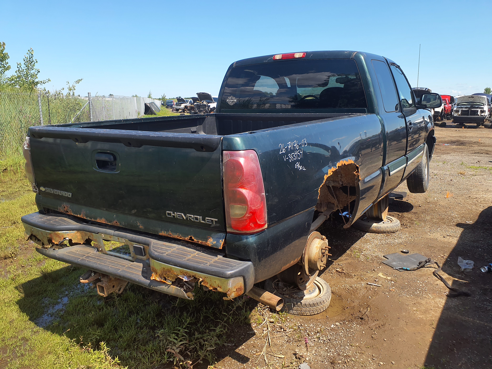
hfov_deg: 65.3
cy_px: 184
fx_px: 384
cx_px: 246
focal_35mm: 27
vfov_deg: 51.4
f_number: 1.9
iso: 40
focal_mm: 3.58
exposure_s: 1/1040
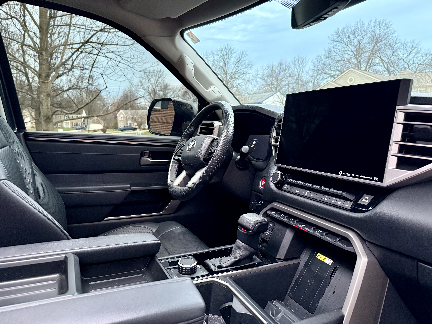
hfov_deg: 71.6
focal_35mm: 24
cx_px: 216
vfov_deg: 56.8
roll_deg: -0.5
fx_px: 300
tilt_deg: -6.7
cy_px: 162
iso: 800
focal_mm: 6.76
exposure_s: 1/51
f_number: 1.78
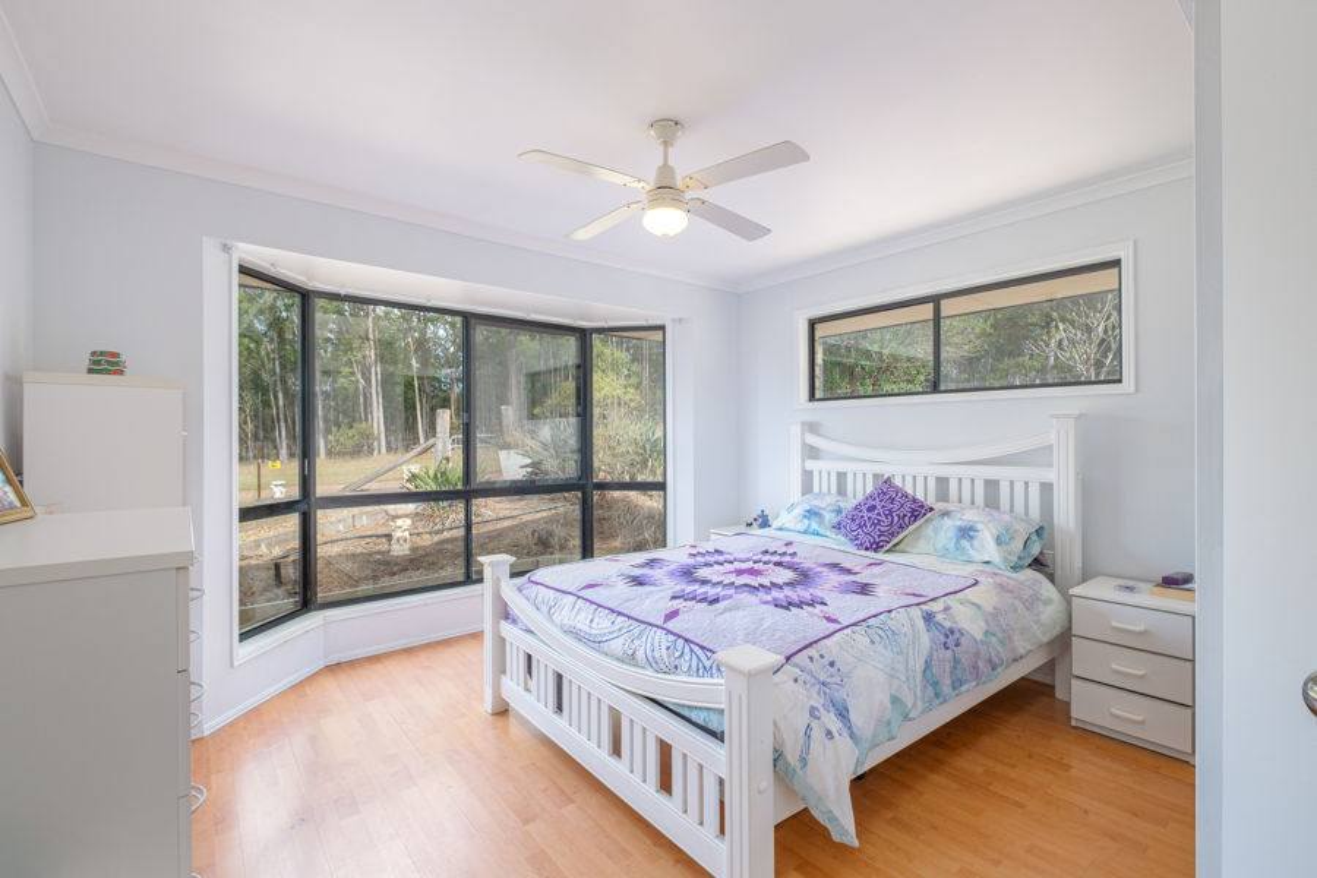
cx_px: 658
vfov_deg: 77.3
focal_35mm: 15
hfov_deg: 100.4
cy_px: 439
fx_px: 549
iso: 160
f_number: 5.6
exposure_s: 1/250
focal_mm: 10
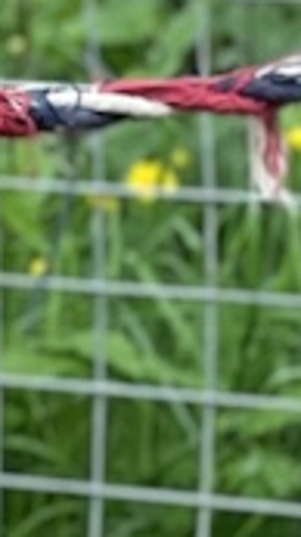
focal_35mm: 423
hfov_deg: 2.7
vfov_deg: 5.0
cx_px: -1170
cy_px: -636
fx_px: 6017
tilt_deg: -9.3
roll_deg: +2.2
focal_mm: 7.5
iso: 80
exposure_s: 1/121
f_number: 2.2
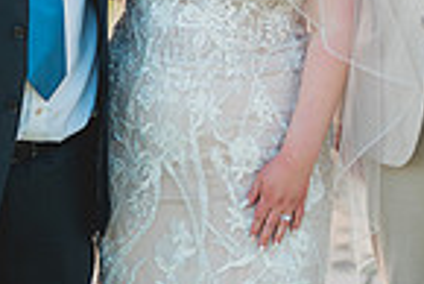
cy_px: -113
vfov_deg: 6.8
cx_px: 208
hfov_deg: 10.3
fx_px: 2358
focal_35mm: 200
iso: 200
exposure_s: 1/3200
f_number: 1.2
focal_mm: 50
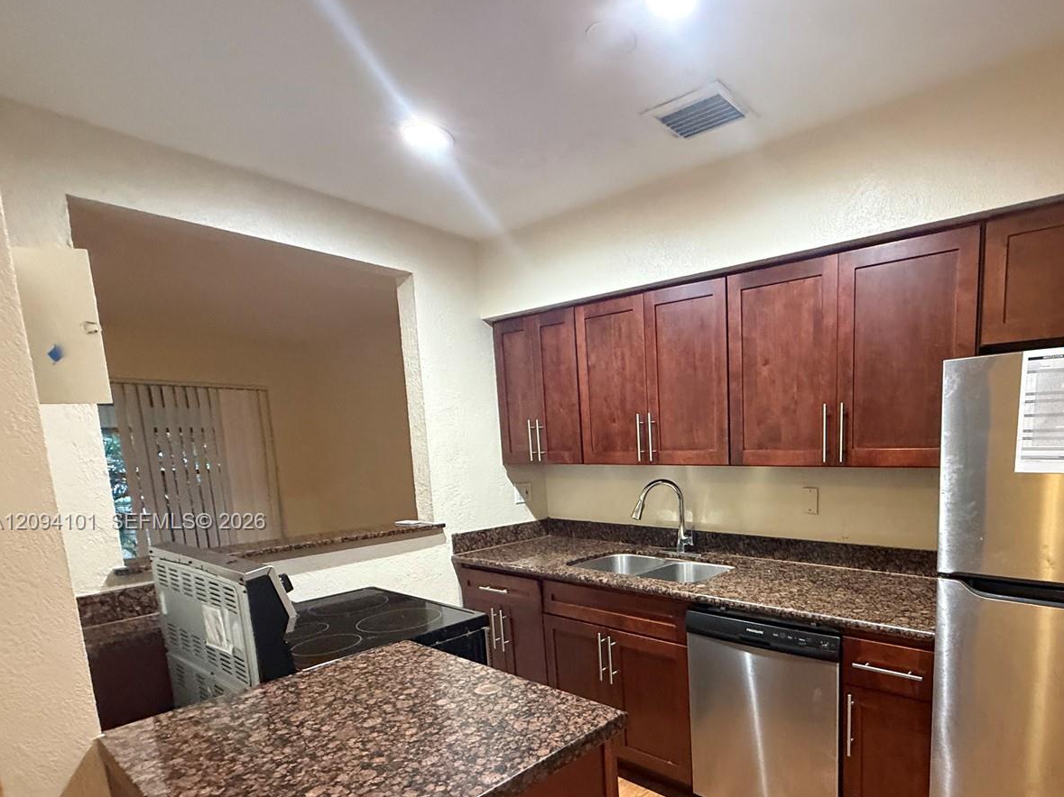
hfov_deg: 81.9
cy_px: 523
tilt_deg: -5.9
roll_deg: +2.4
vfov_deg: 67.0
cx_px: 707
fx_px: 584
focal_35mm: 19
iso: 800
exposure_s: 1/60
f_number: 2.2
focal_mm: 2.22
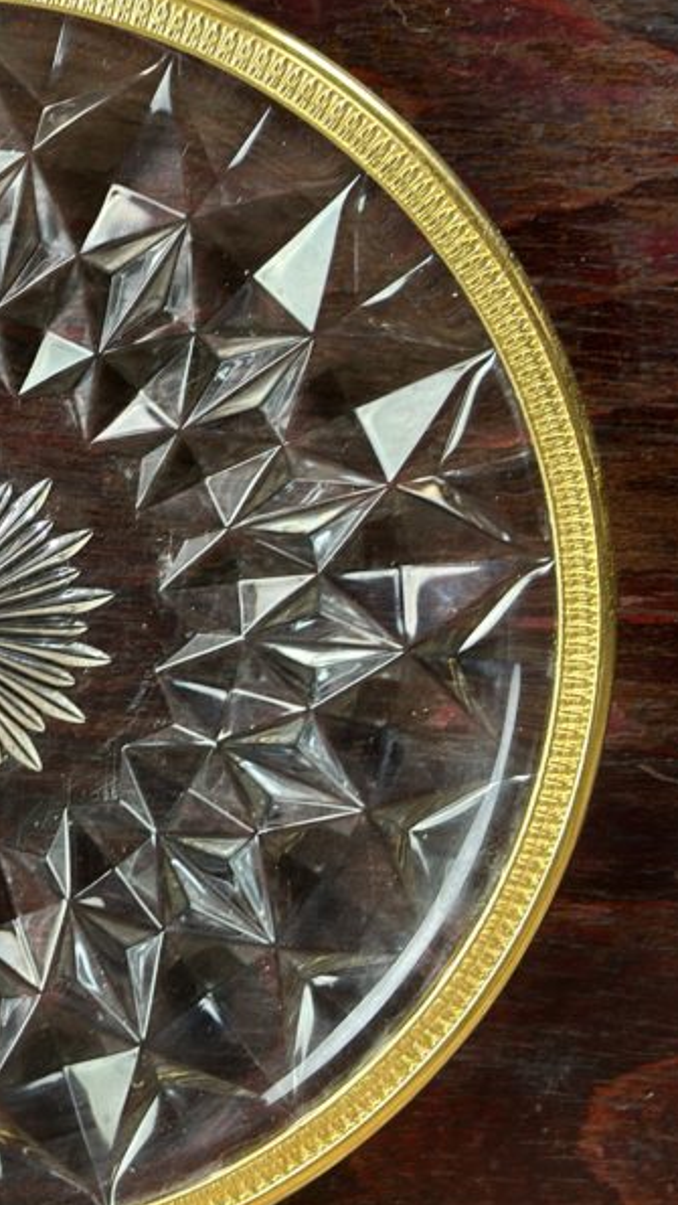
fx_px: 2874
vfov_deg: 23.7
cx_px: -71
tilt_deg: -80.9
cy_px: 577
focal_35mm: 90
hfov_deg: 13.2
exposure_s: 1/50
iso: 80
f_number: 1.78
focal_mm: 6.86
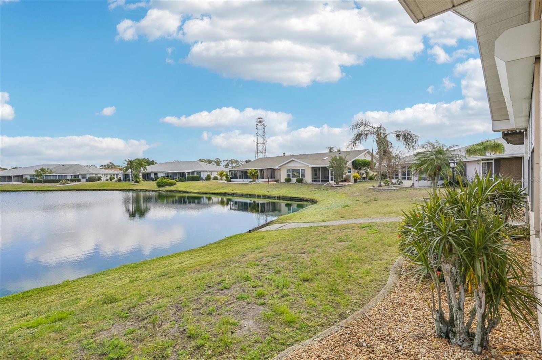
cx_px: 271
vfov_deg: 71.9
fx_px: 248
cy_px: 180
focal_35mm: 16
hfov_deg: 95.0
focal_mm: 16.5
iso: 400
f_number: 8
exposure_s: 1/1250
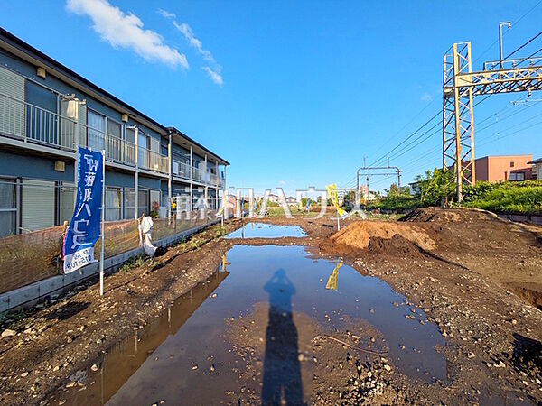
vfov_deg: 85.7
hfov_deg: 102.1
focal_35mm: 14
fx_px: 219
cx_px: 271
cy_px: 203
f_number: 2.2
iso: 49
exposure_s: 1/1188
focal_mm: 1.83
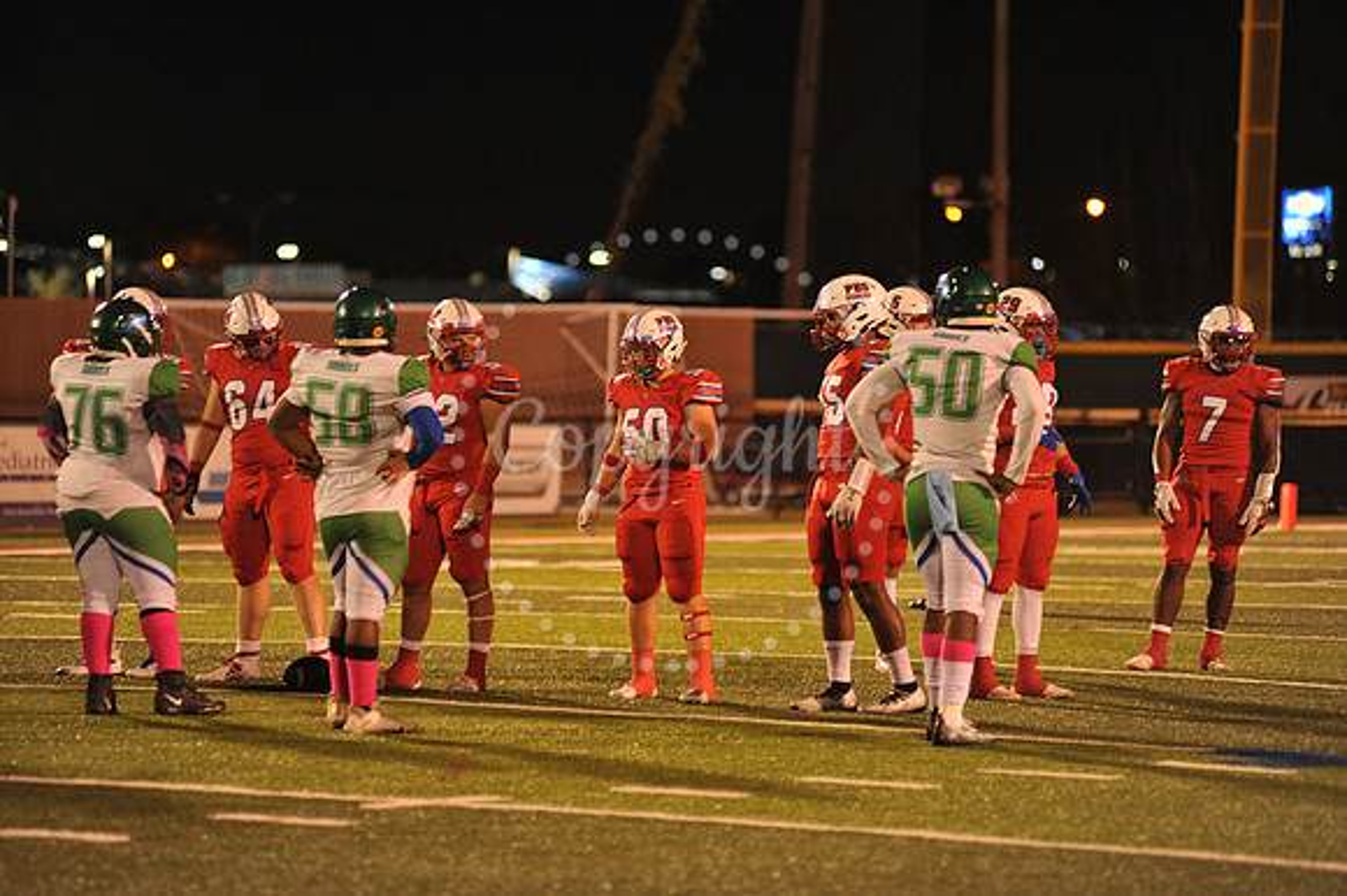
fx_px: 7479
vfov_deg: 6.9
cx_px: 674
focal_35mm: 200
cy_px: 448
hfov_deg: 10.3
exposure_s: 1/200
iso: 2000
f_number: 2.8
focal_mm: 200
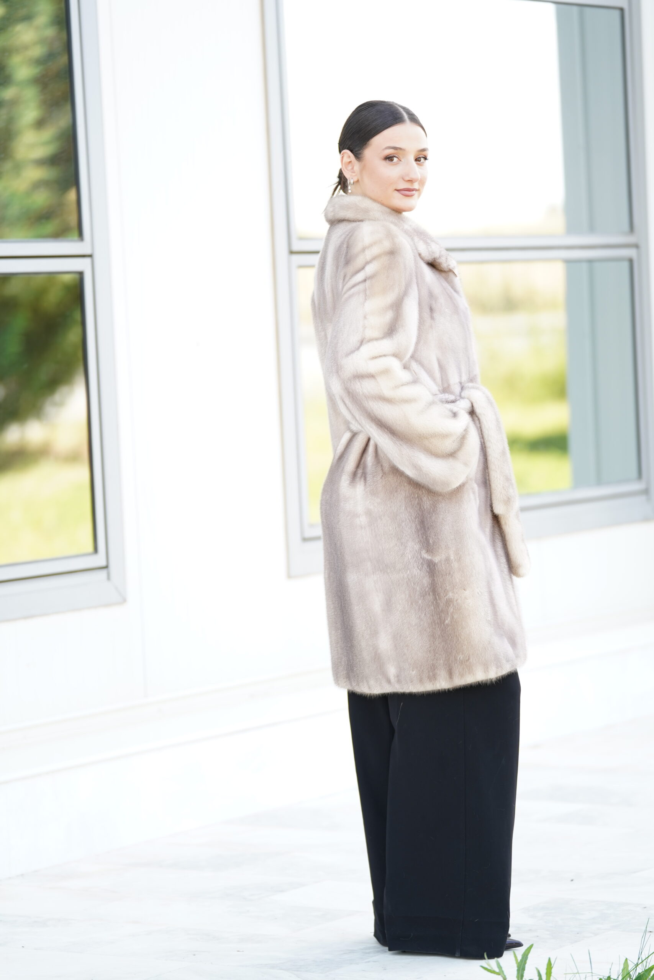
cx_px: 327
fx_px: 3406
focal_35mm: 125
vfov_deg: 16.4
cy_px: 490
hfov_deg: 11.0
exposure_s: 1/250
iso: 250
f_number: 2.8
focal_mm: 125
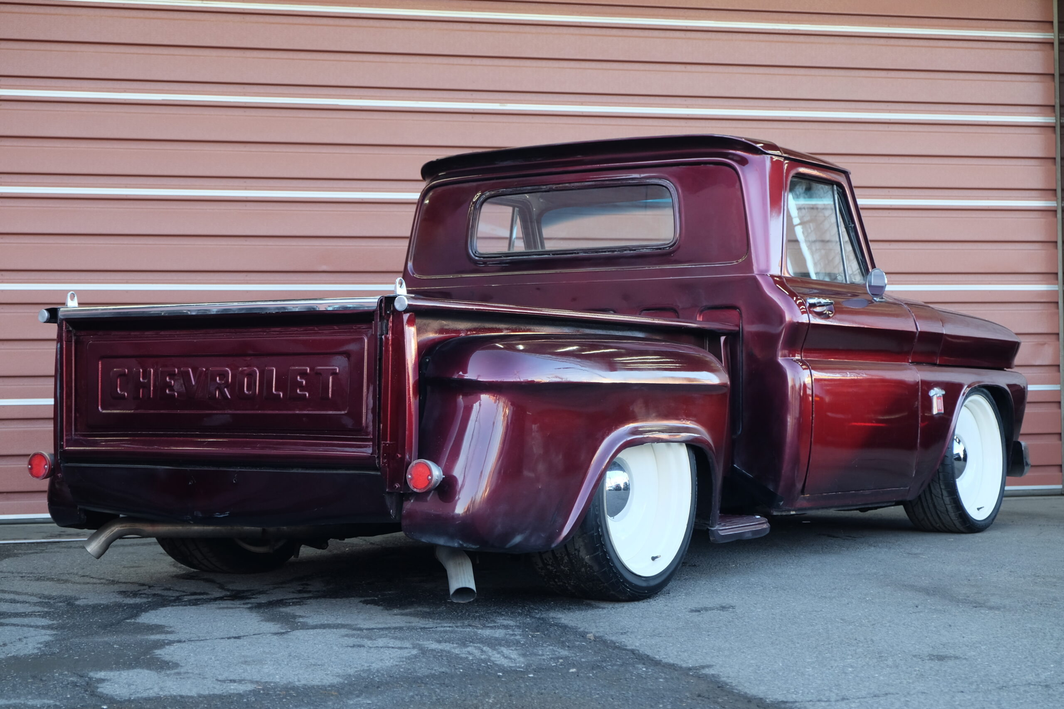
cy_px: 354
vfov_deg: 21.2
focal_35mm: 64
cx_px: 532
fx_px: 1892
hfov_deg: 31.4
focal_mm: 42.5
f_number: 4
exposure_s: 1/80
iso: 400
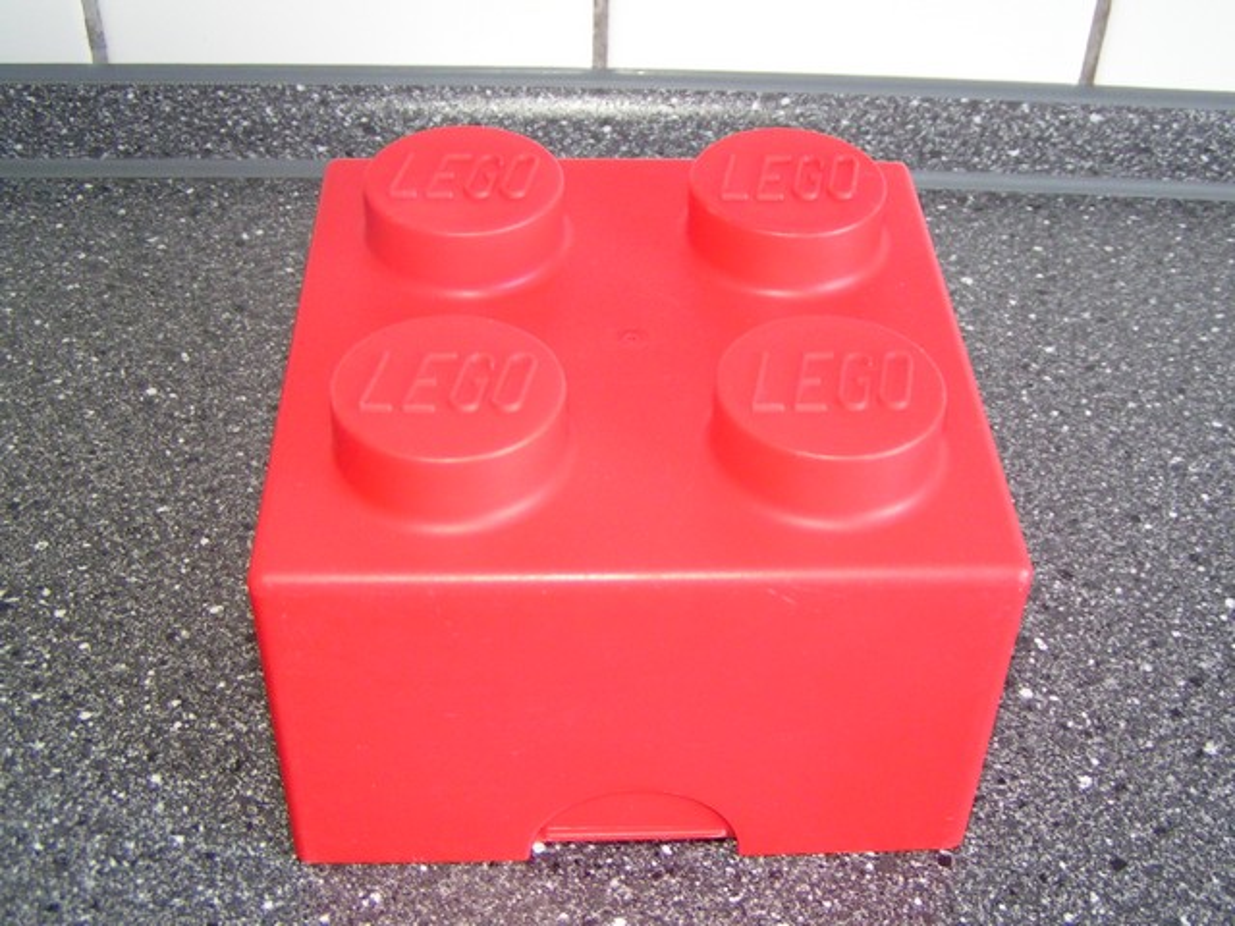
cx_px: 618
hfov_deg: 49.0
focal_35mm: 38
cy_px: 463
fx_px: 1356
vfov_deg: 37.7
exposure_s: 1/40
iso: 200
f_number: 2.8
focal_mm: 5.8
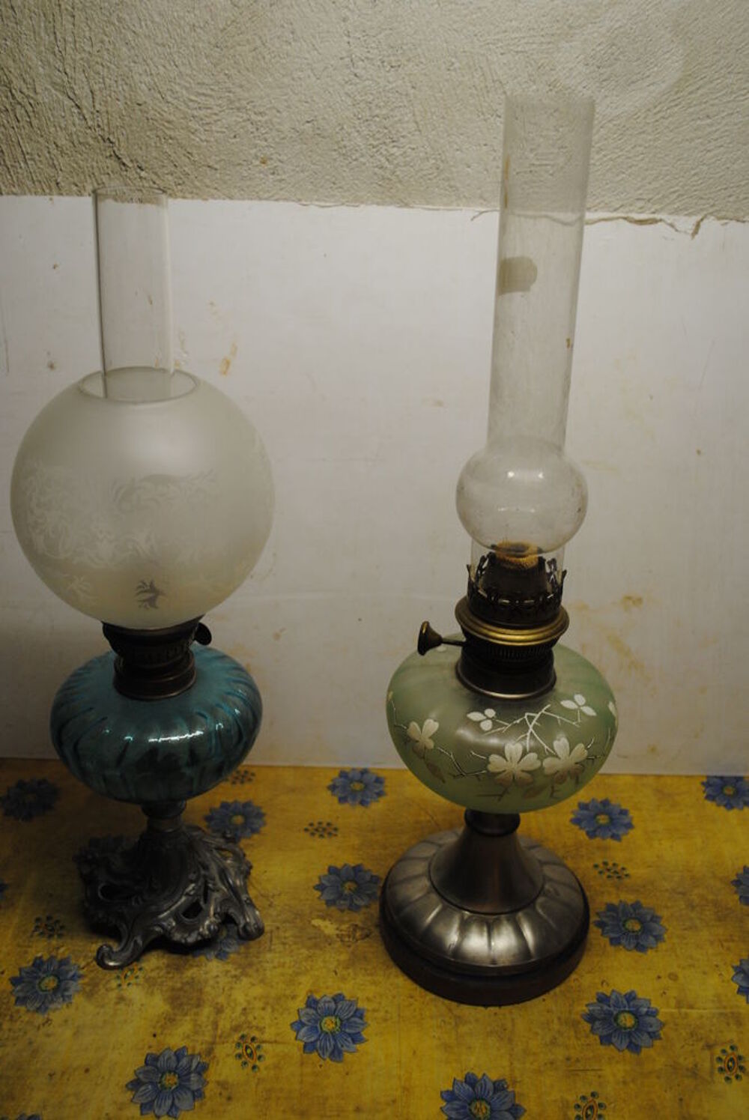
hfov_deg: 37.0
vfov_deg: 53.1
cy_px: 560
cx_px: 374
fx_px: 1121
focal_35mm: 36
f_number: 4
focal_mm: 24
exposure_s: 1/30
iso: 360
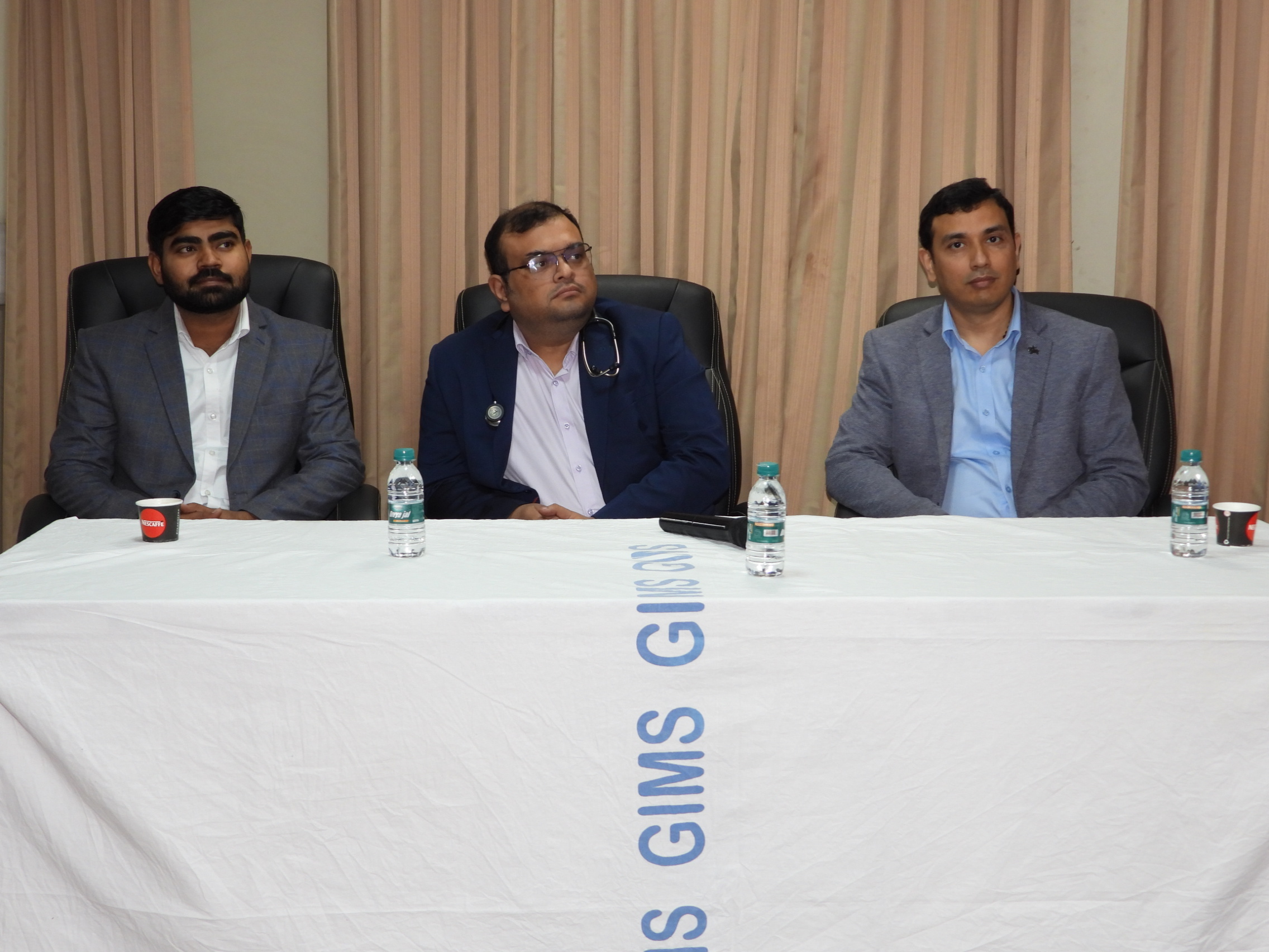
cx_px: 634
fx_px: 1833
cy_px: 476
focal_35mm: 50
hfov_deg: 38.2
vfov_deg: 29.1
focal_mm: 9
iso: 200
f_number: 3.2
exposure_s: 1/30
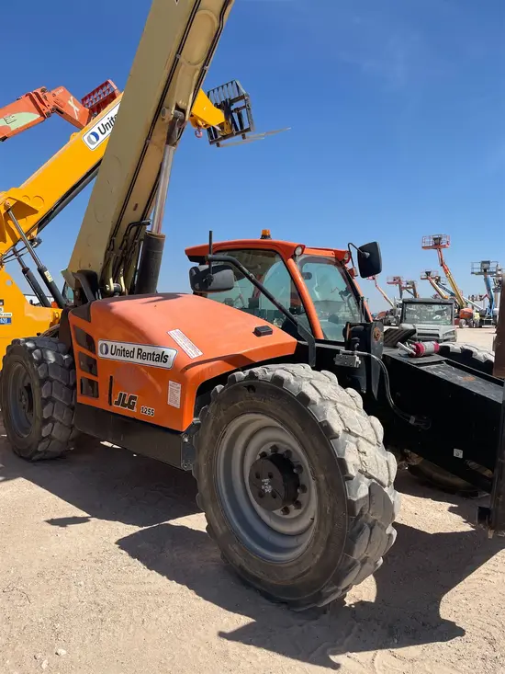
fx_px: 506
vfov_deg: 67.3
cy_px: 337
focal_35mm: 26
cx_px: 252
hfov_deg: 53.1
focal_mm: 4.2
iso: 50
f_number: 1.6
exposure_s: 1/6135
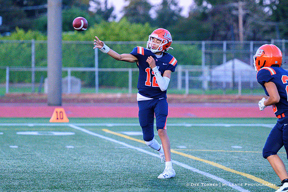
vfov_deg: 4.9
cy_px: 129
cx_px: 161
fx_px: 2267
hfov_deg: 7.3
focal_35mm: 283
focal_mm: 200
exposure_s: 1/1600
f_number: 4
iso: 8000
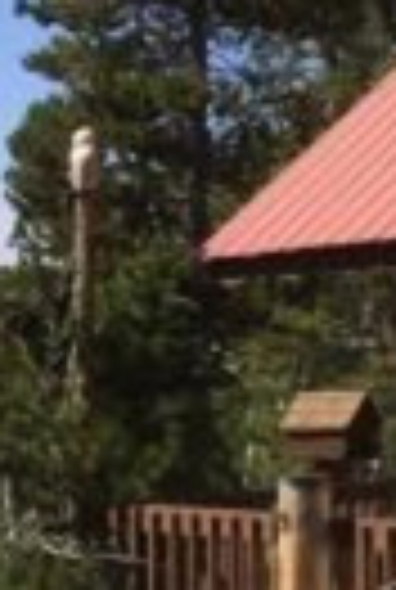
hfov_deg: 7.5
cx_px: 1395
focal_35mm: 147
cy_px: 275
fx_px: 2413
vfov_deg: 13.9
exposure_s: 1/1508
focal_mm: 4.15
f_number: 2.2
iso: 25
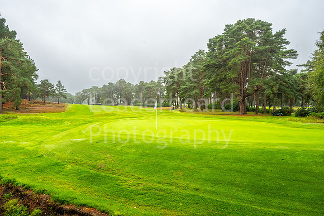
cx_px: 162
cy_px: 108
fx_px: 279
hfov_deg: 60.3
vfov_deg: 42.3
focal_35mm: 31
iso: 400
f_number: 9
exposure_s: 1/200
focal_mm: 31
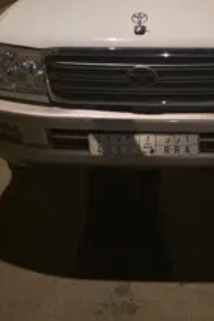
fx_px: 401
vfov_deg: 41.8
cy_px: 68
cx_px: 137
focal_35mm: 45
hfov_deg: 29.7
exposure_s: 1/50
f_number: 1.7
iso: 1600
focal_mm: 6.3
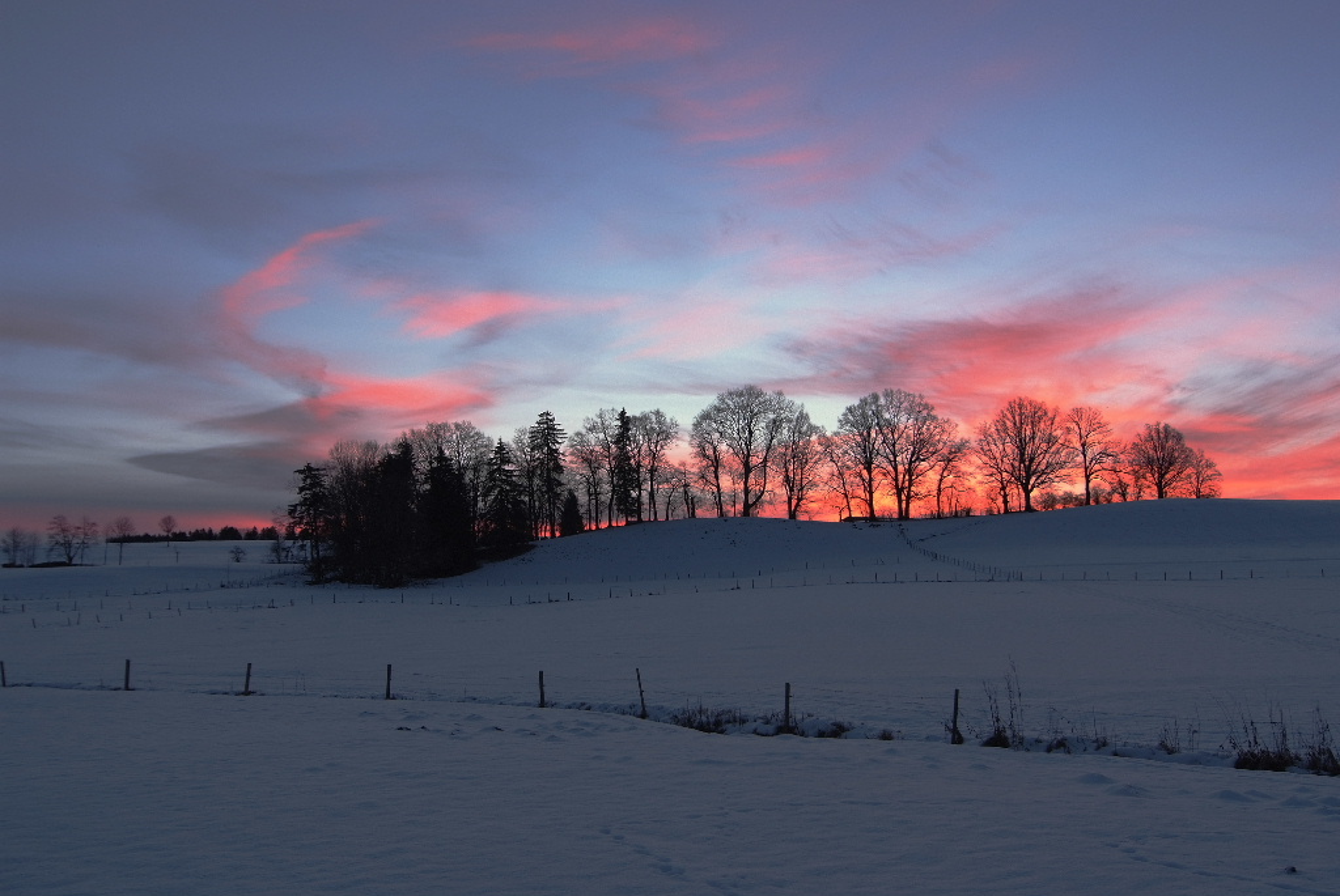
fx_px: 1230
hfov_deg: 57.2
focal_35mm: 33
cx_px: 670
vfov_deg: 40.1
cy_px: 448
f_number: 7.1
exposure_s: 1/35
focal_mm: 22
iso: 400
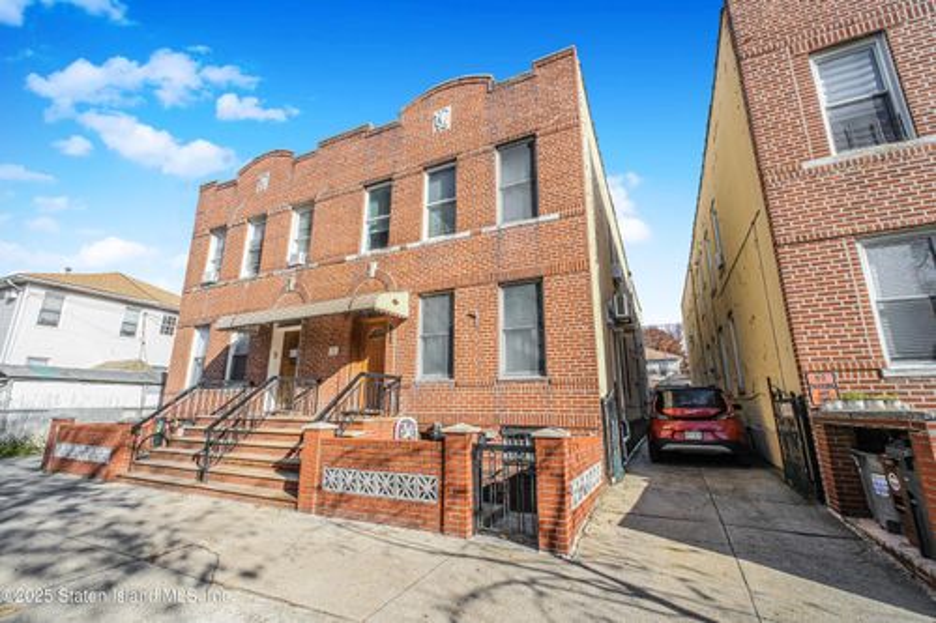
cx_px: 468
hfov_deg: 100.4
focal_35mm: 15
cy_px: 312
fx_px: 390
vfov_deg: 77.3
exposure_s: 1/200
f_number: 9
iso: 250
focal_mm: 10
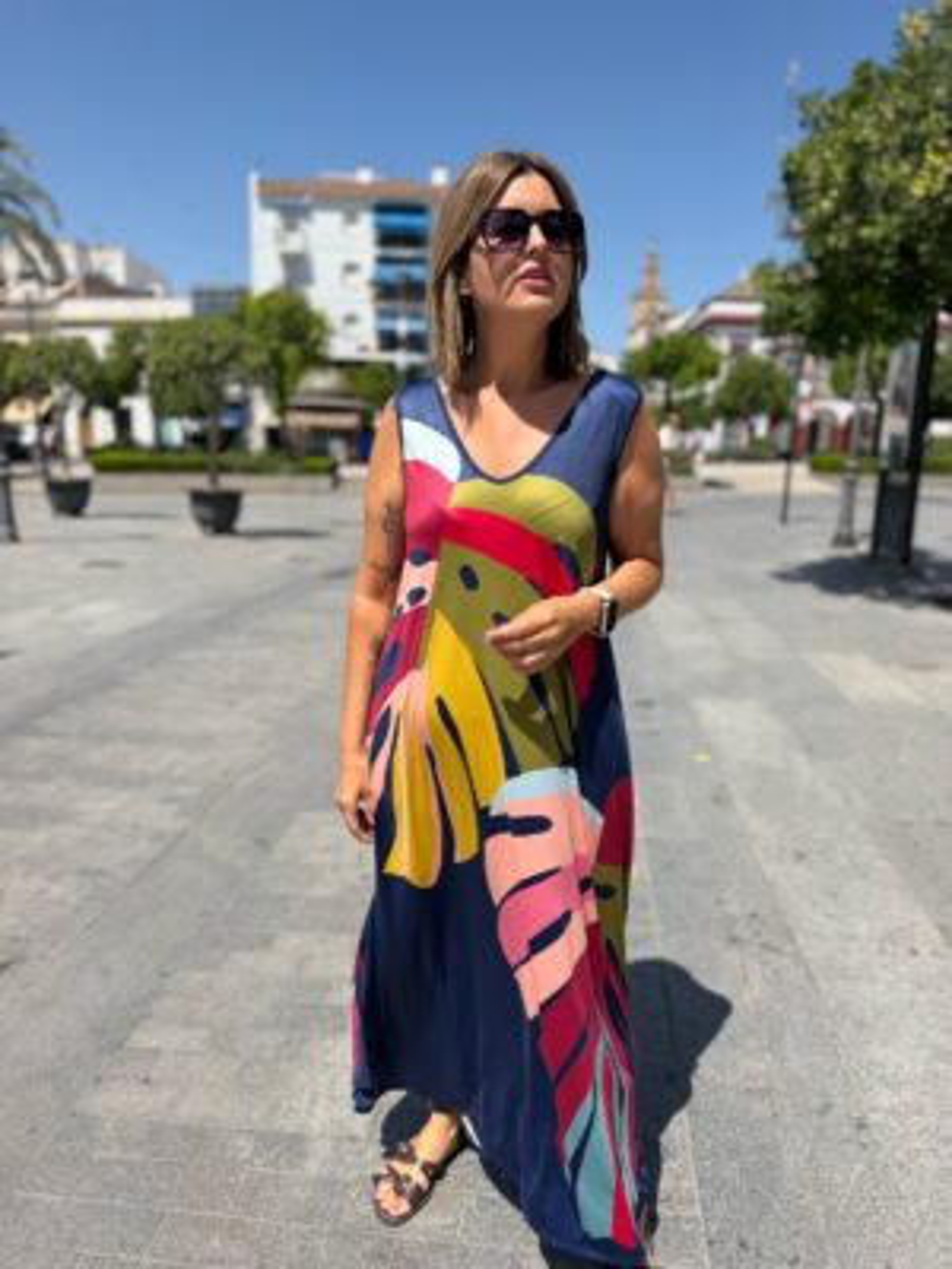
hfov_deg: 56.8
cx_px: 476
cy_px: 634
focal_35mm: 24
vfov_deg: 71.6
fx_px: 880
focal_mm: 6.76
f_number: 1.78
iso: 80
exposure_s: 1/5714
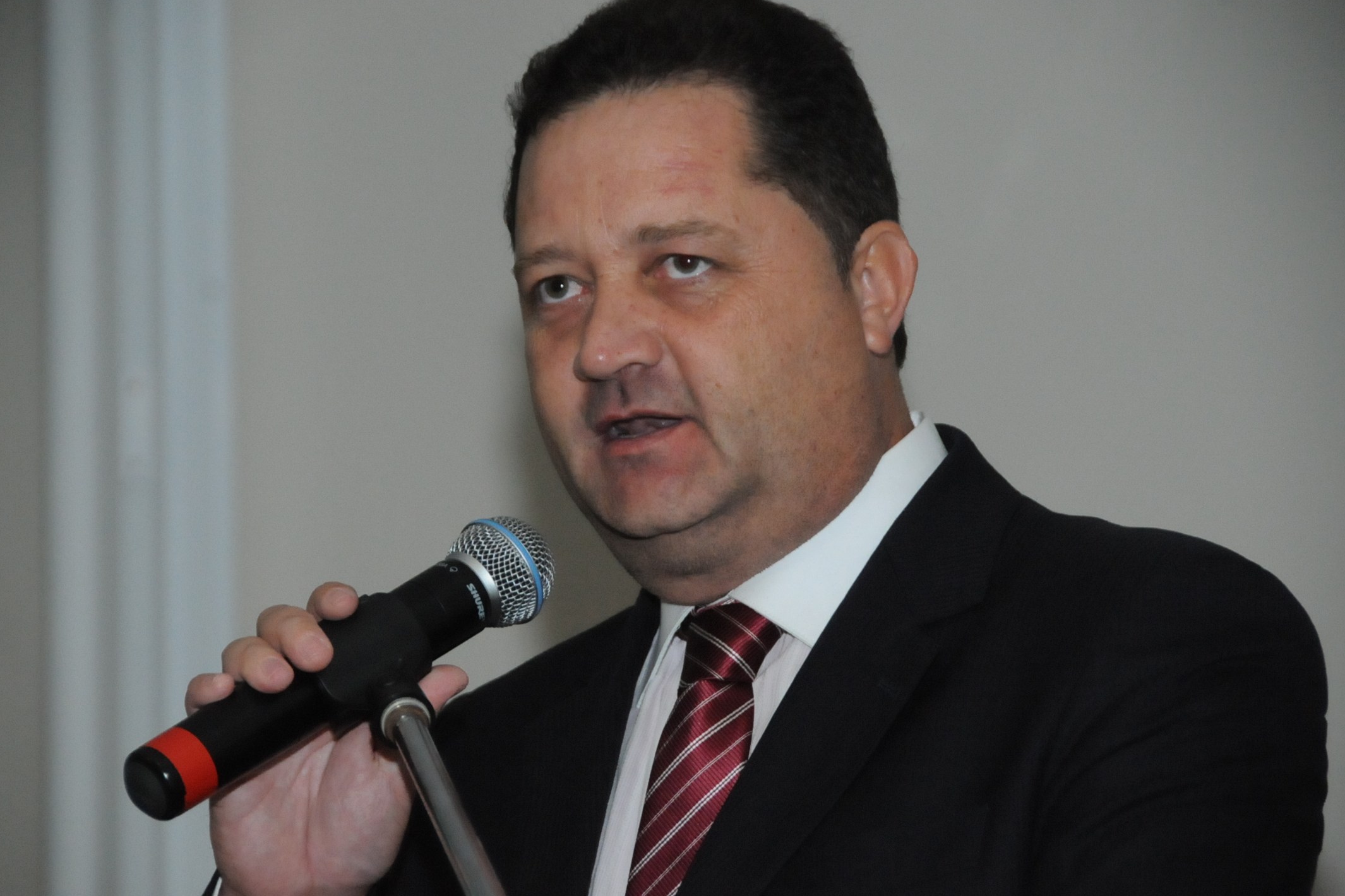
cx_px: 672
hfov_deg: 11.4
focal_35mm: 181
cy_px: 447
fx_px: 6762
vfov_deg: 7.6
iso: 3200
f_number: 5.3
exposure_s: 1/250
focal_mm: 120
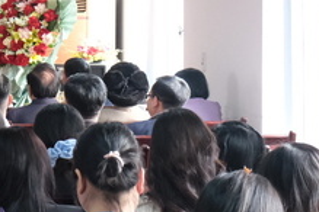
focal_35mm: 139
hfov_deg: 13.7
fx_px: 1232
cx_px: -186
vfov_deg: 9.8
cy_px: -8
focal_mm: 25.4
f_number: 4.5
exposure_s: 1/125
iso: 4000
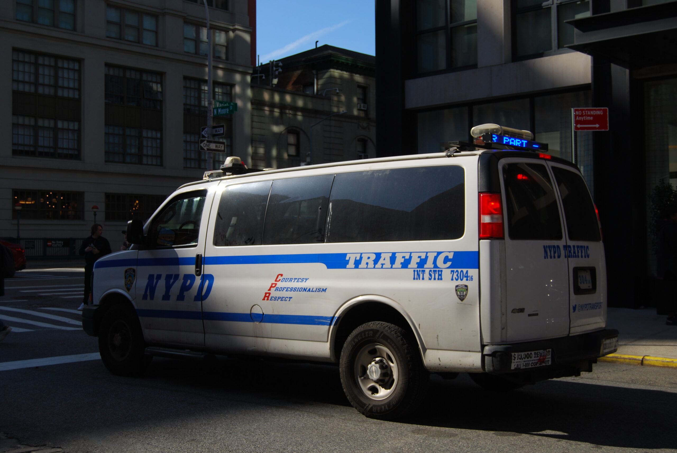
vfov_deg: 29.0
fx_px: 876
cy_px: 226
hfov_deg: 42.3
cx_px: 338
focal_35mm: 46
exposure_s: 1/500
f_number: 5.6
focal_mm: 31
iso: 100
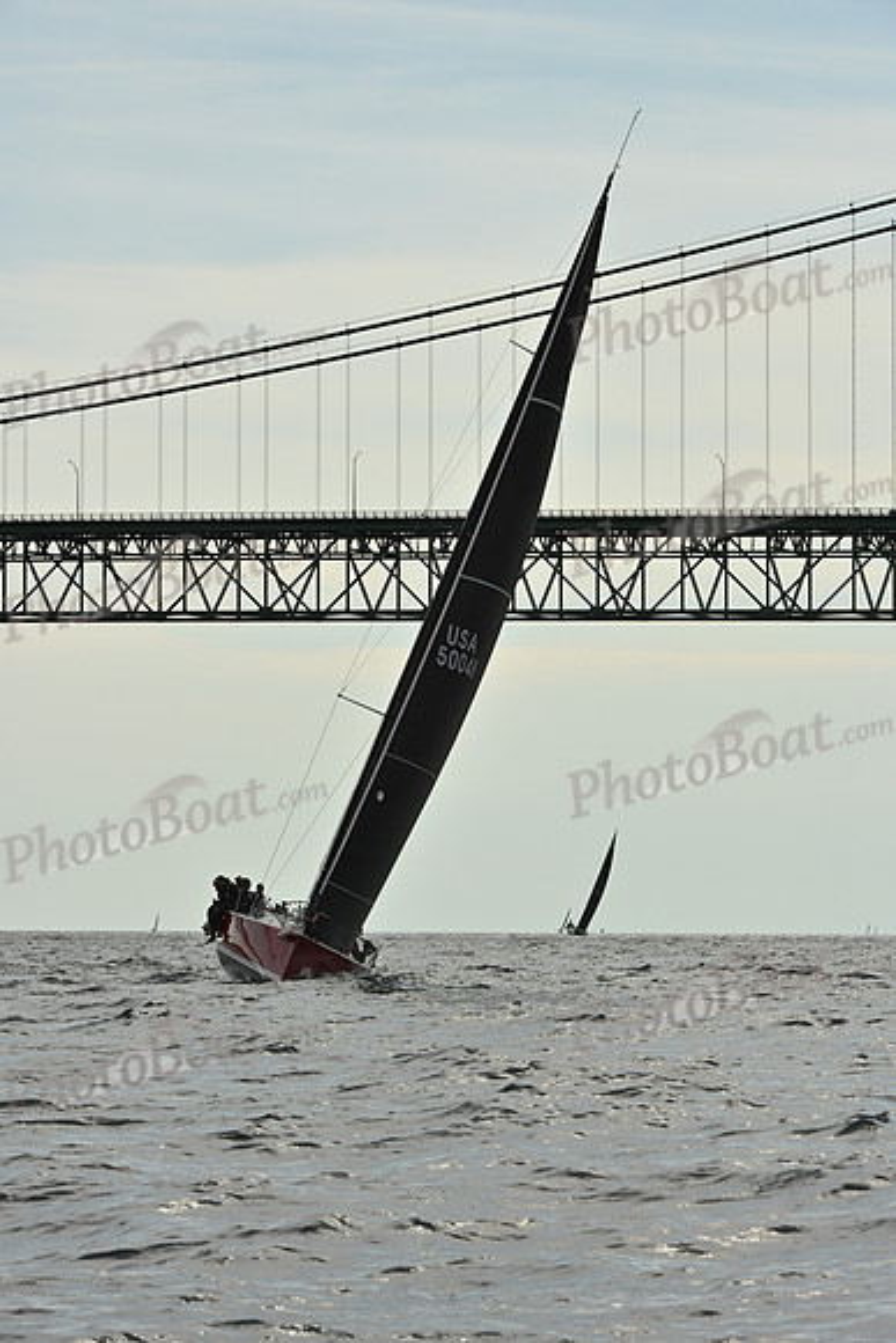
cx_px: 448
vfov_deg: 12.4
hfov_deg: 8.3
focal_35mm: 165
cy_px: 672
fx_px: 6156
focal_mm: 165
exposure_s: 1/1000
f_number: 14
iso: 320
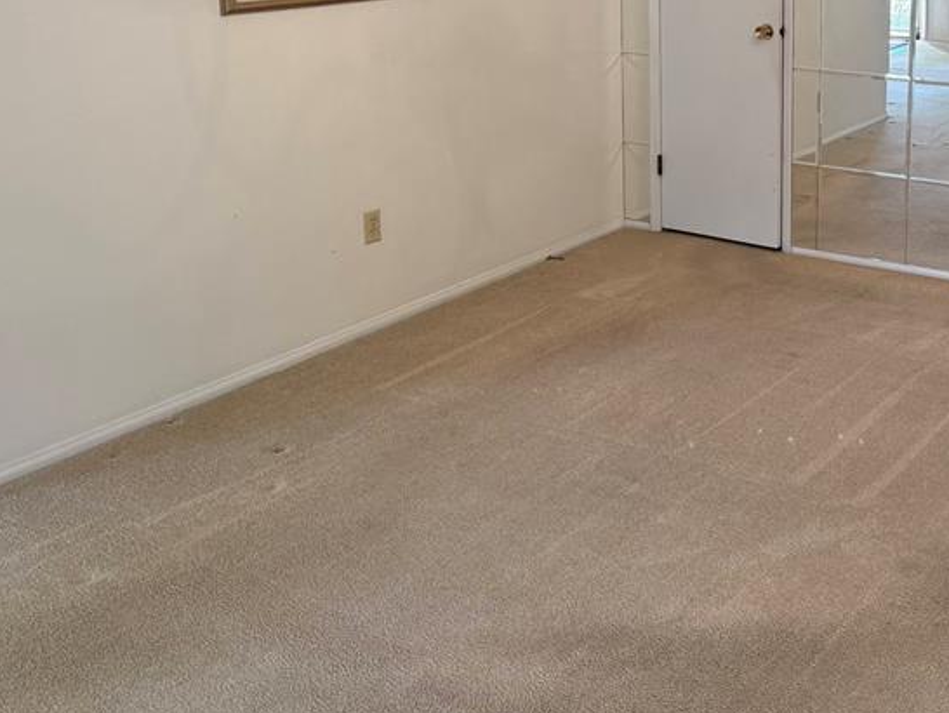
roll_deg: -1.0
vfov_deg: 31.1
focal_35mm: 45
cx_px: 829
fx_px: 1234
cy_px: 110
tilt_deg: -9.2
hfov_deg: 39.4
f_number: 1.78
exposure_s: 1/120
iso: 160
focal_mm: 6.76
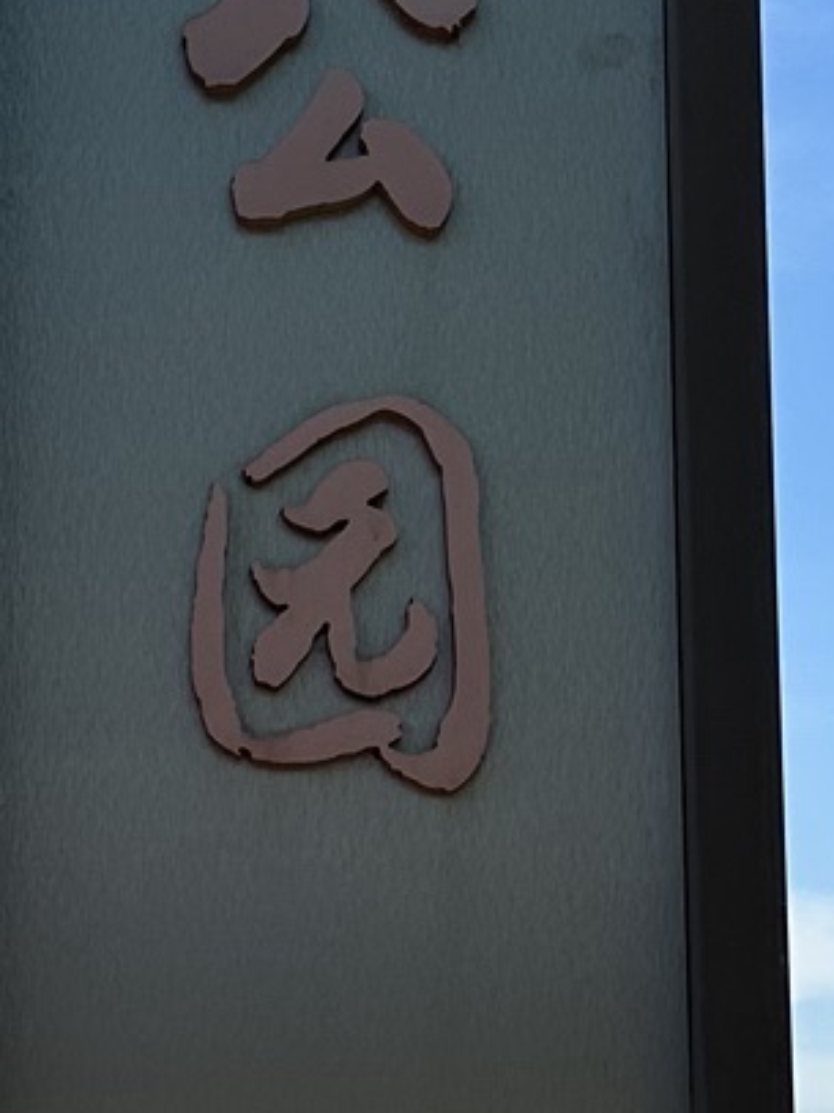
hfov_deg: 12.5
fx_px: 3793
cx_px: 421
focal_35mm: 118
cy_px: 618
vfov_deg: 16.7
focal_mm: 6.86
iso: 80
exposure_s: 1/3717
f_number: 1.78
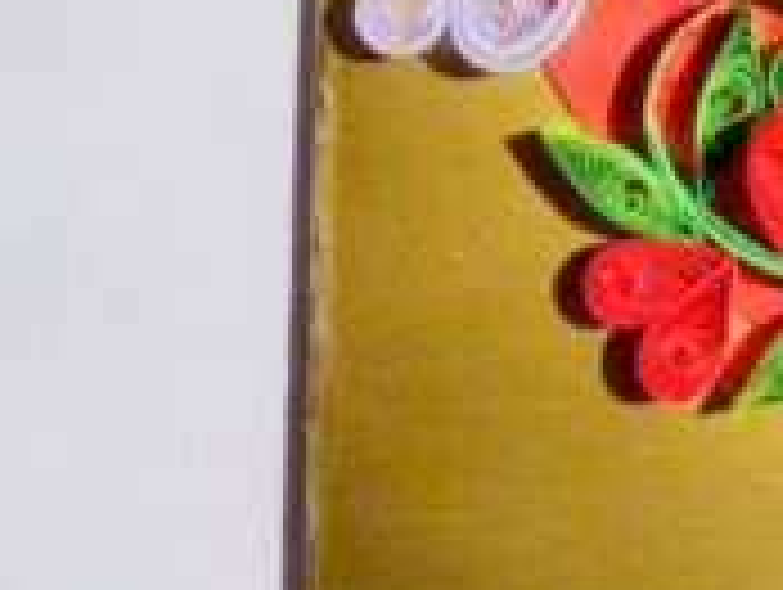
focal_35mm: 86
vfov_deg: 16.2
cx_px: 842
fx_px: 1948
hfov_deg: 21.6
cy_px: -212
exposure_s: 1/1600
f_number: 4.5
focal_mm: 4.5
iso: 100
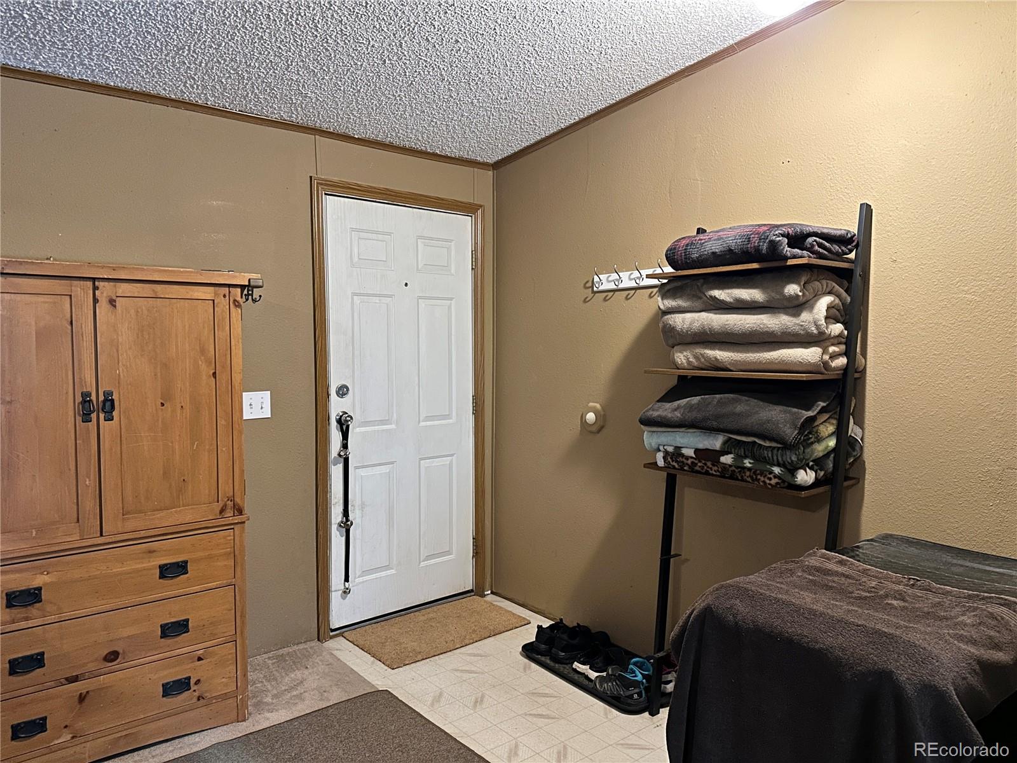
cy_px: 382
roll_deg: -0.1
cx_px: 508
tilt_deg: -2.8
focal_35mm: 24
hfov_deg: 71.6
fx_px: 705
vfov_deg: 56.8
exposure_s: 1/40
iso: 800
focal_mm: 6.86
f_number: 1.78
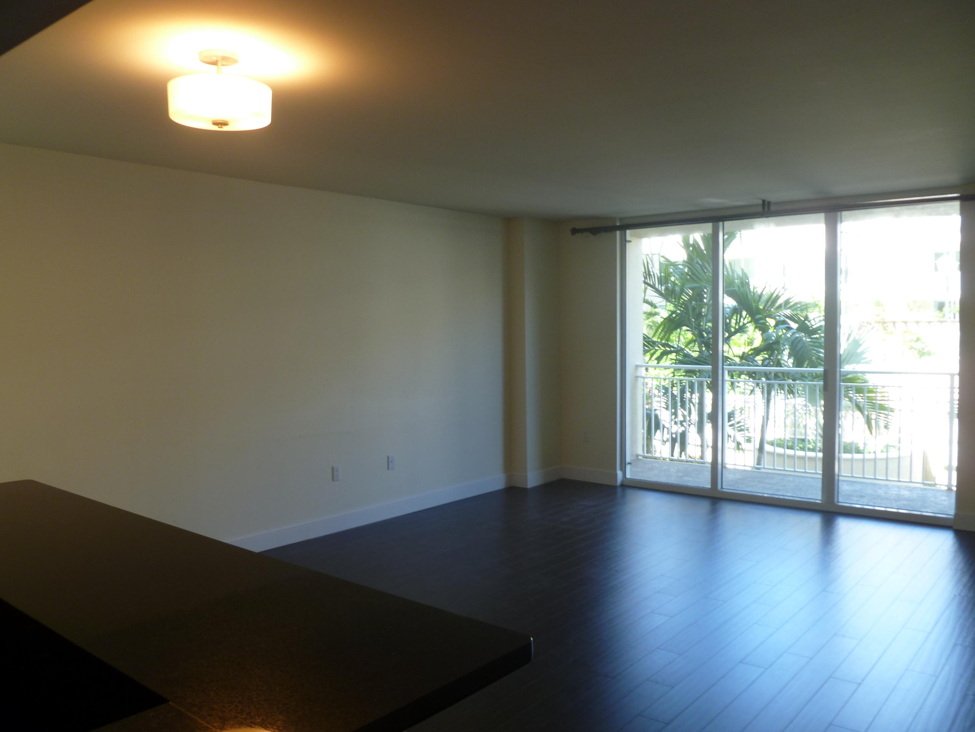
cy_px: 366
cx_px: 488
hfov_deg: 63.4
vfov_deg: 49.7
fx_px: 789
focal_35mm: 28
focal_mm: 5
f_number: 3.3
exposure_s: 1/30
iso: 80
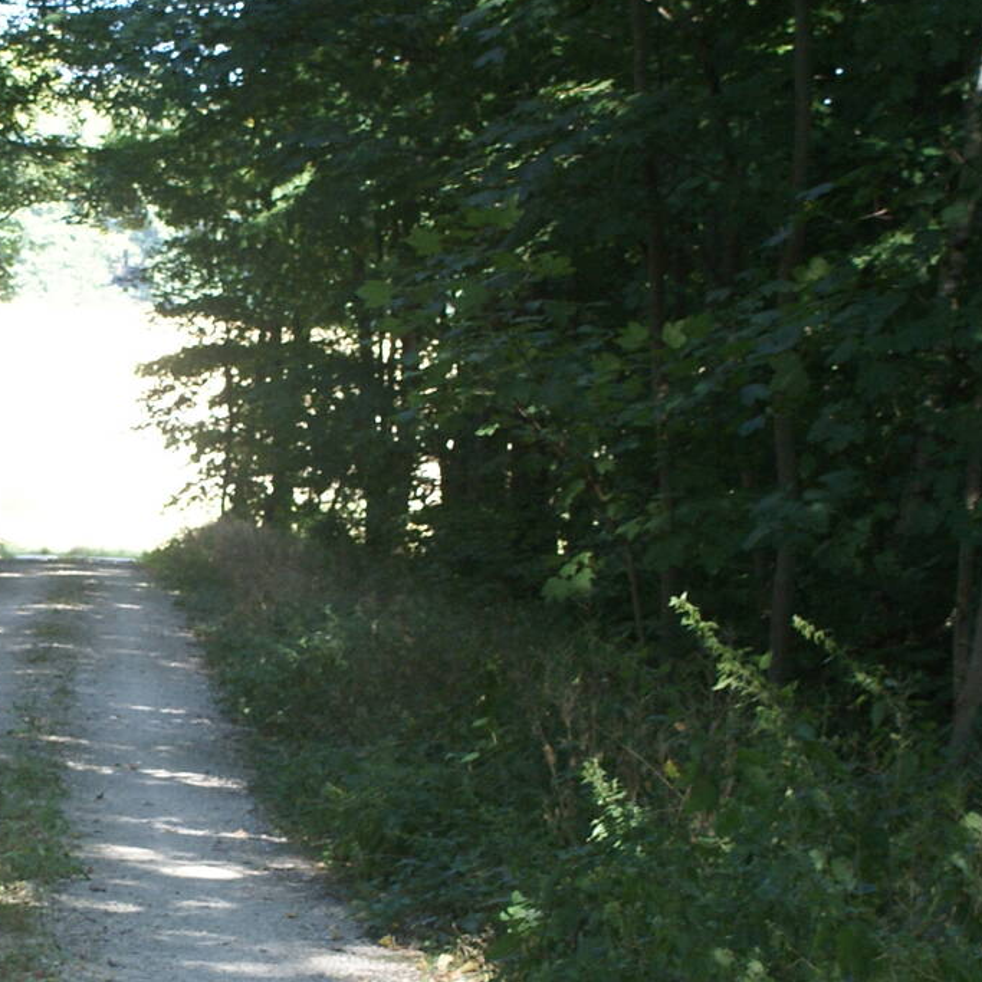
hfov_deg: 10.4
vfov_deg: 10.5
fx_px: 5347
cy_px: 736
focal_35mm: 167
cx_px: 39
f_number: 5.6
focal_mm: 35
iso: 125
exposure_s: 1/60
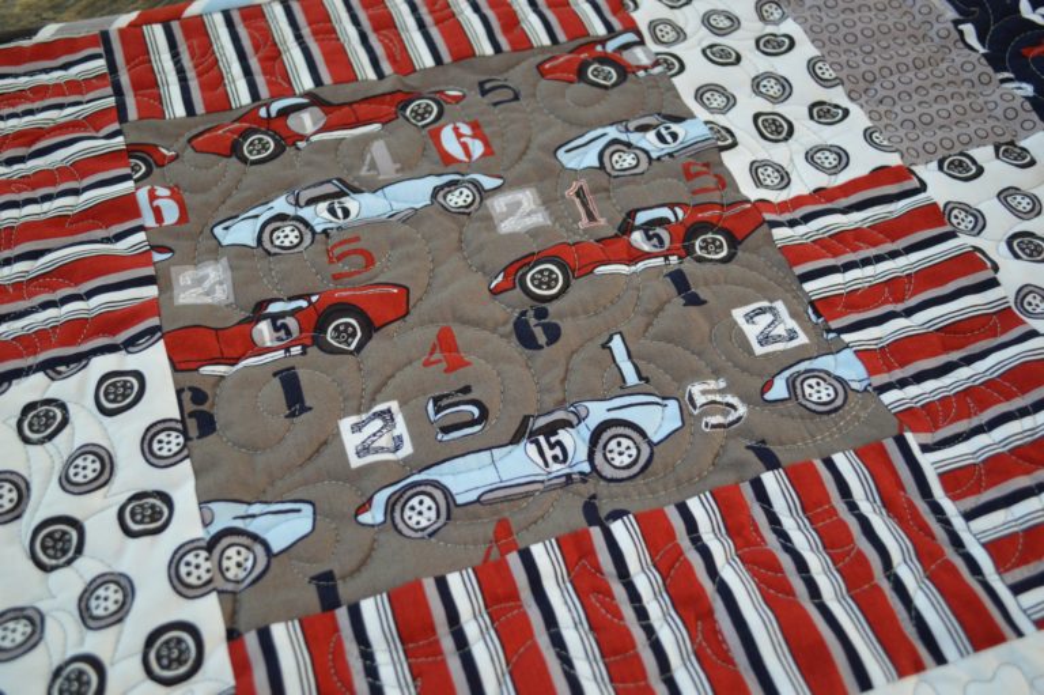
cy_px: 348
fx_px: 1043
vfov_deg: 36.8
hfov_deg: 53.2
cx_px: 522
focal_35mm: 36
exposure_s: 1/60
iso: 800
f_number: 4
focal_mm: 24
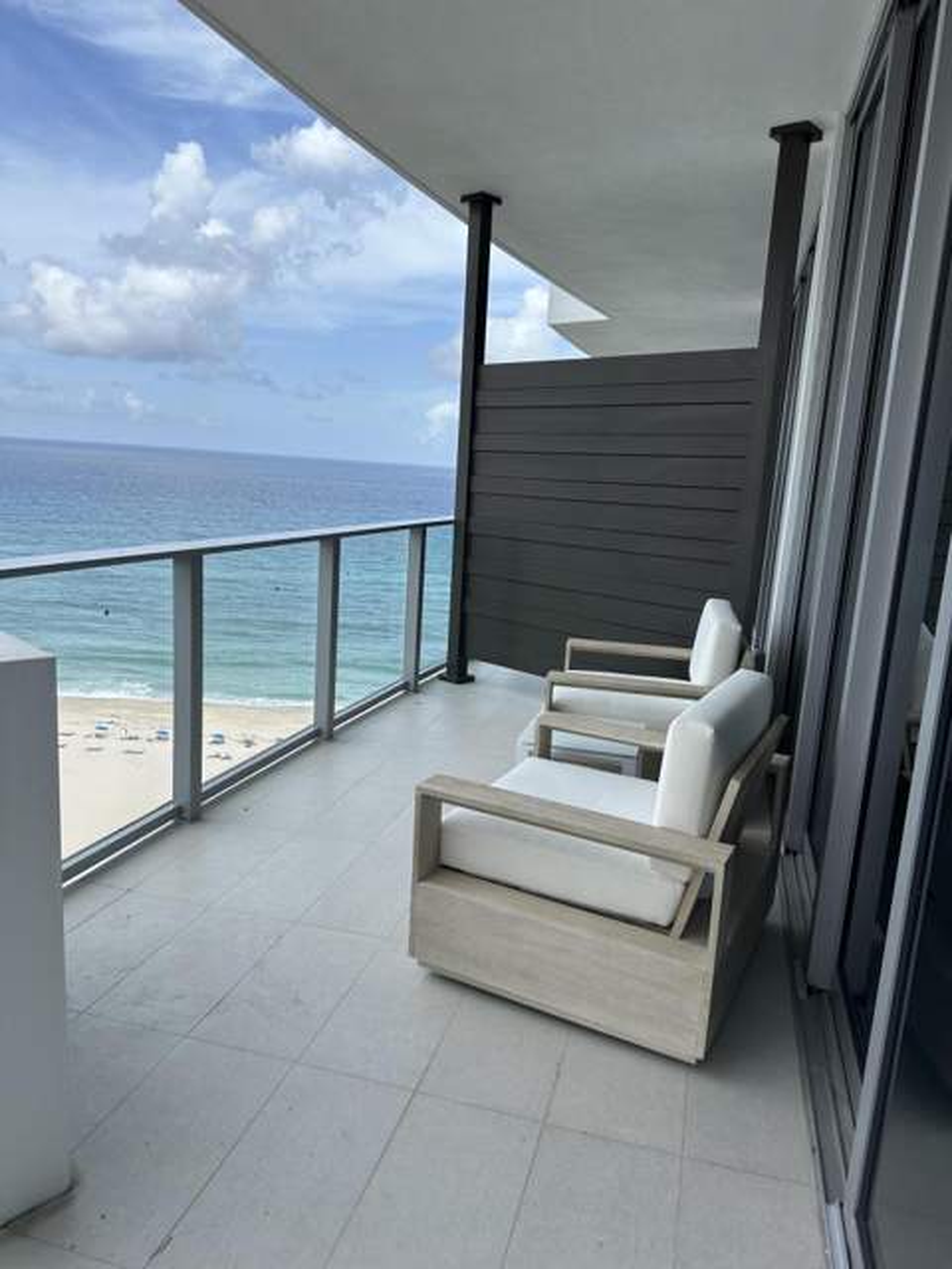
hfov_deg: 56.8
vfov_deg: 71.6
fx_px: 880
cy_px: 634
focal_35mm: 24
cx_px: 476
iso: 80
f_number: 1.78
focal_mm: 6.86
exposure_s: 1/2660
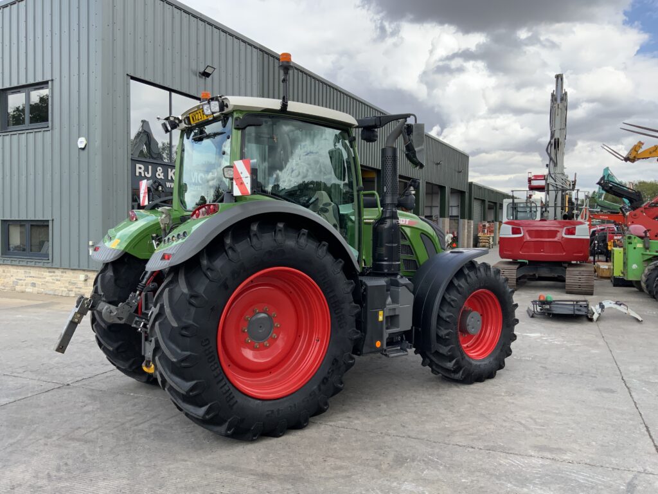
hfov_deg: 61.7
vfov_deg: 48.2
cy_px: 247
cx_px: 329
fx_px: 551
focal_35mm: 29
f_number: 1.8
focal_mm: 3
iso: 16
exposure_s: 1/666
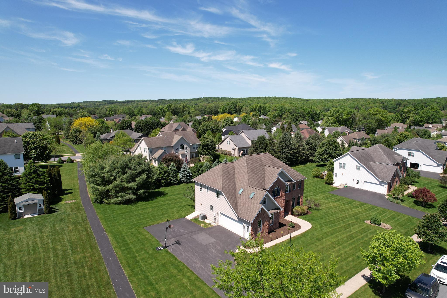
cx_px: 224
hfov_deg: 78.6
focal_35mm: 22
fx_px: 273
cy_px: 149
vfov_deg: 57.2
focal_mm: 8.38
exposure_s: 1/1500
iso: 100
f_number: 2.8
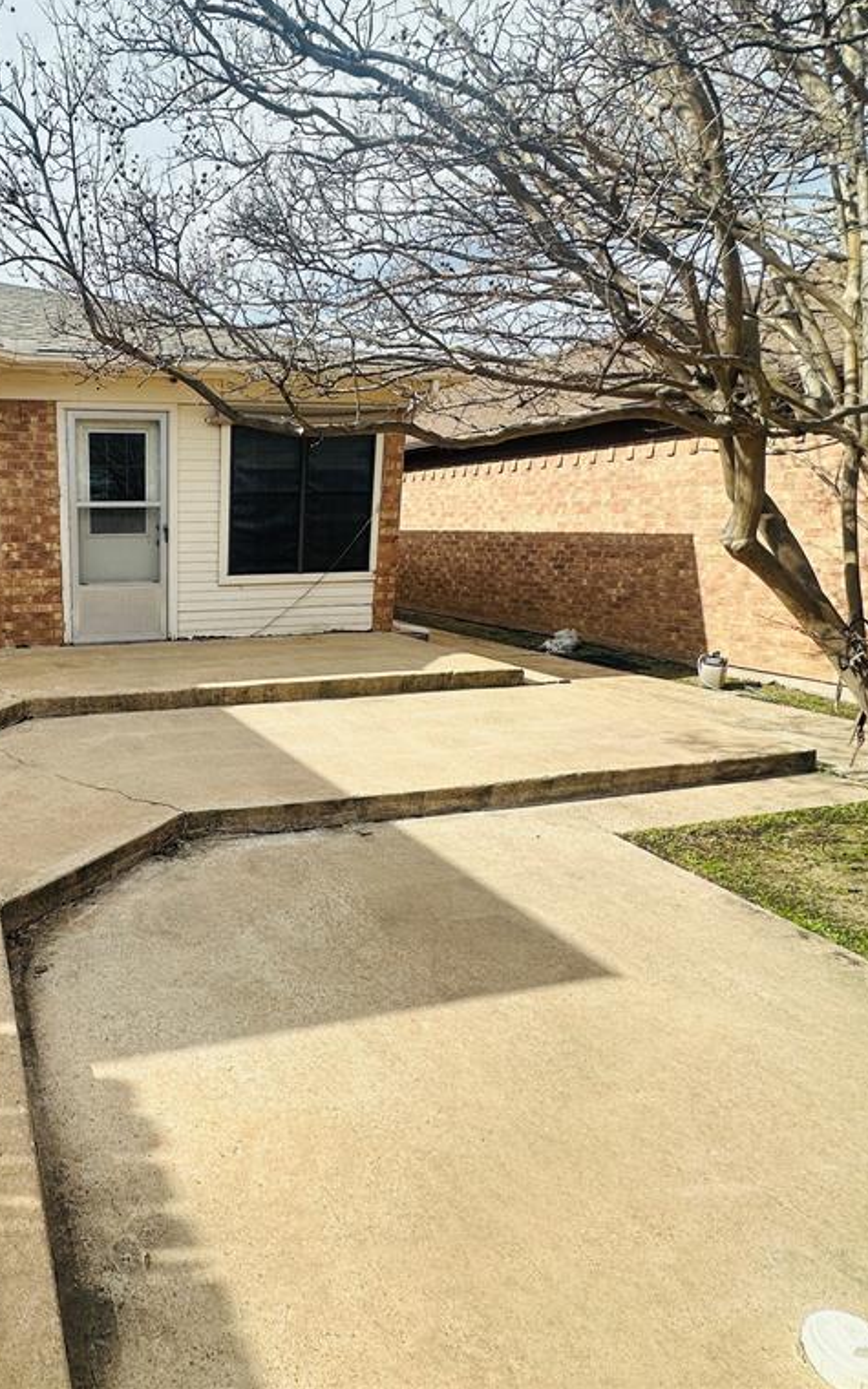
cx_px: 119
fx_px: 757
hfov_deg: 53.6
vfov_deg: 85.1
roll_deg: +0.3
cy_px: 689
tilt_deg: -13.7
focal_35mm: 20
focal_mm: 2.22
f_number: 2.2
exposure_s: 1/1435
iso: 50
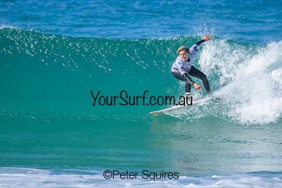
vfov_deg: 1.3
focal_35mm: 1098
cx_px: 169
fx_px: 8606
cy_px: 81
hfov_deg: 1.9
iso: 320
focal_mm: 800
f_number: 6.3
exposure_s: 1/2000
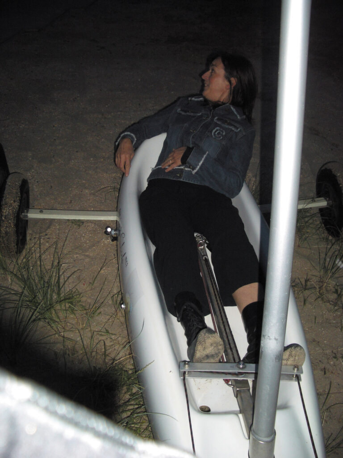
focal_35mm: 35
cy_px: 229
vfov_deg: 52.6
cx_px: 172
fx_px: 462
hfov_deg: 40.7
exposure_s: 1/60
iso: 100
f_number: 2.6
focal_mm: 5.8
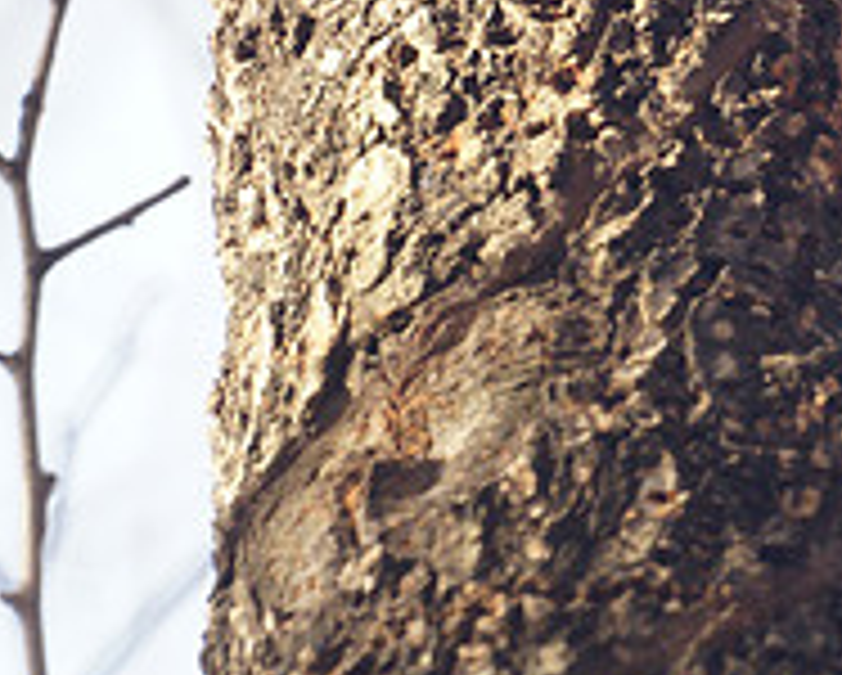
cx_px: 1139
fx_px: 54382
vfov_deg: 0.7
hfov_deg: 0.9
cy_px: 101
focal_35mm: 2180
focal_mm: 500
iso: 1000
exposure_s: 1/250
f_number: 8
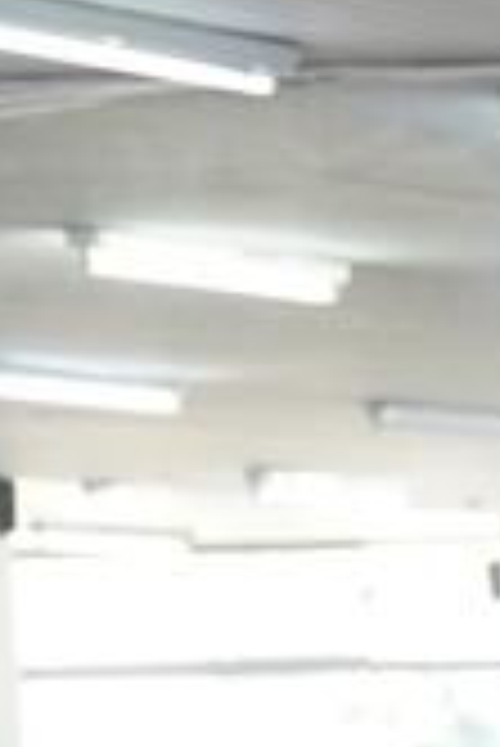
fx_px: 7318
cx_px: 2081
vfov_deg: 5.7
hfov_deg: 3.7
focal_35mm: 352
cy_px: 1469
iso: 400
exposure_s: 1/60
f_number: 2.8
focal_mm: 38
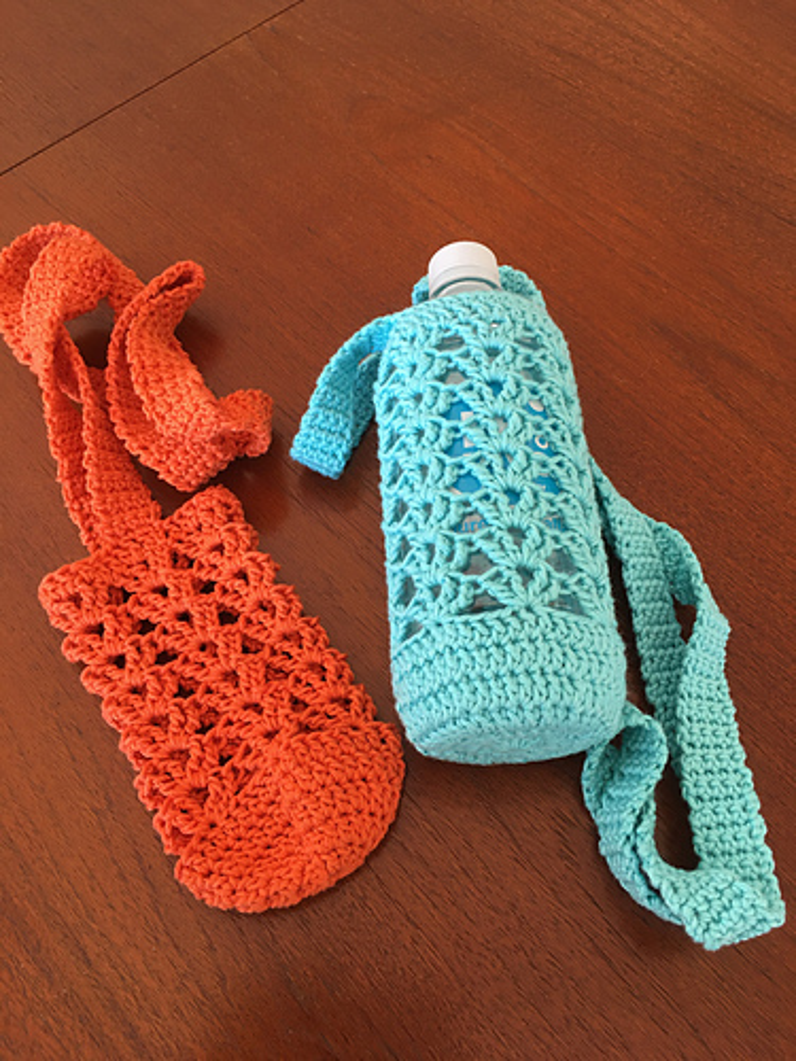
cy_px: 530
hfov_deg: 48.2
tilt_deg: -62.3
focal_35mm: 29
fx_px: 889
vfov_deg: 61.7
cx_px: 398
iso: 50
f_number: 2.2
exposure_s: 1/33
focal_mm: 4.15
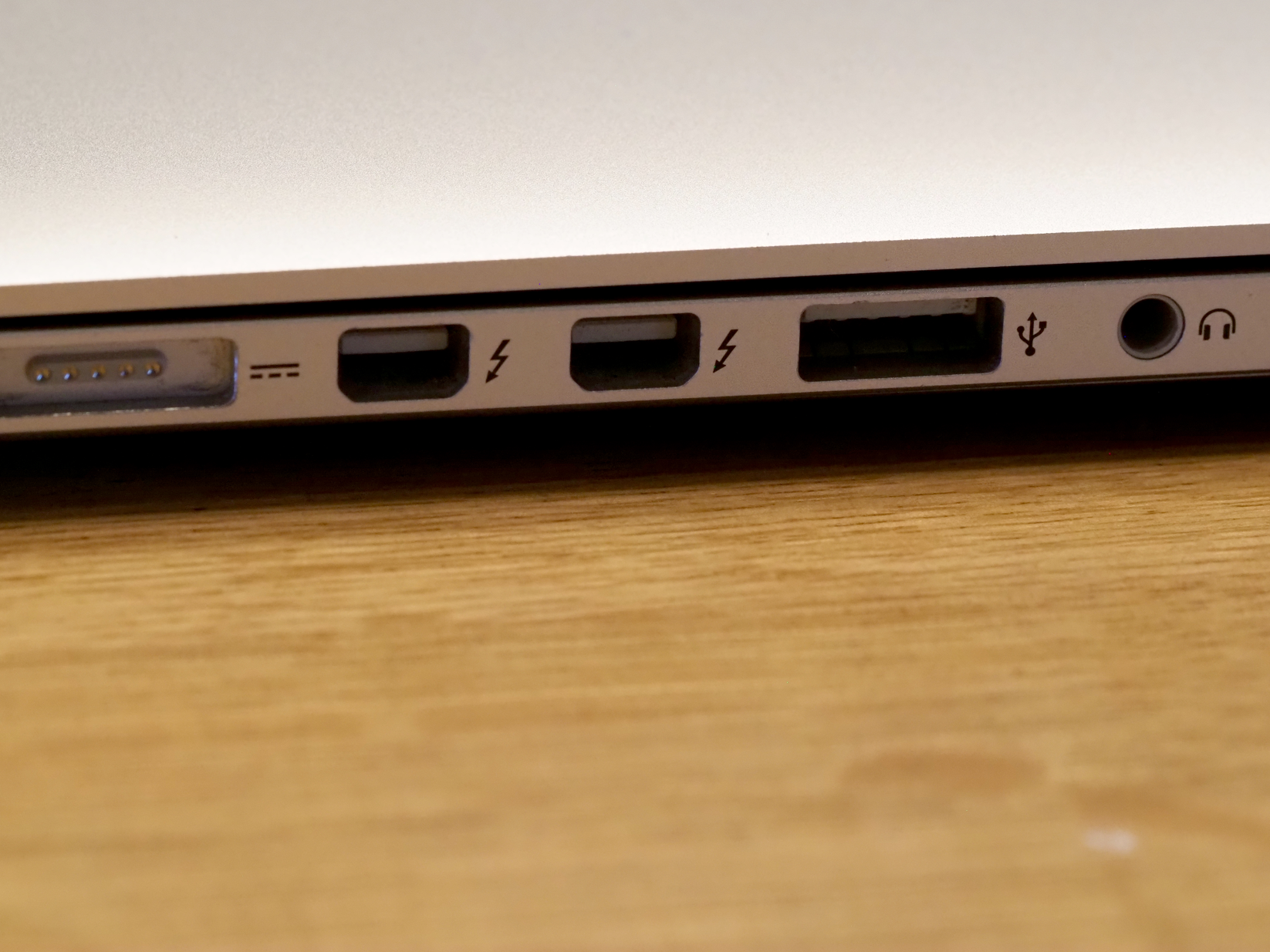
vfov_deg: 10.6
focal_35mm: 140
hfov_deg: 14.1
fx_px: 5136
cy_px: 400
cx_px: 601
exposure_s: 1/125
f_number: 5.6
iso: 2500
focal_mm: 60
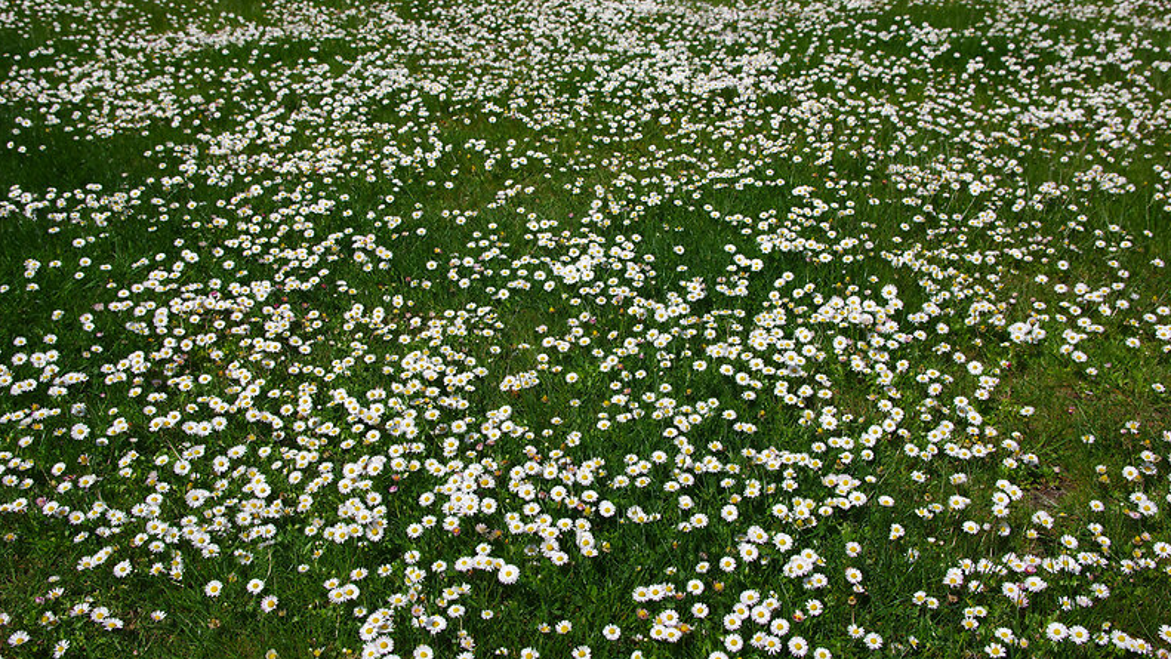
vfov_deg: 32.8
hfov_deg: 55.3
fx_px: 1118
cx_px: 586
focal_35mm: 36
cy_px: 327
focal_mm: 23
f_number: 7.1
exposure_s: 1/500
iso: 100
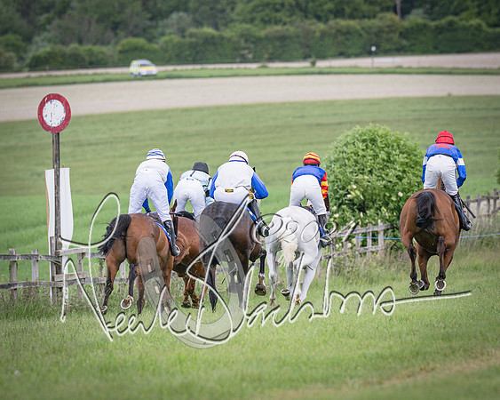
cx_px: 272
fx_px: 6080
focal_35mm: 411
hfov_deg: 4.7
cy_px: 230
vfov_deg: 3.8
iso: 400
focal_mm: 200
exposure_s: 1/1600
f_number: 4
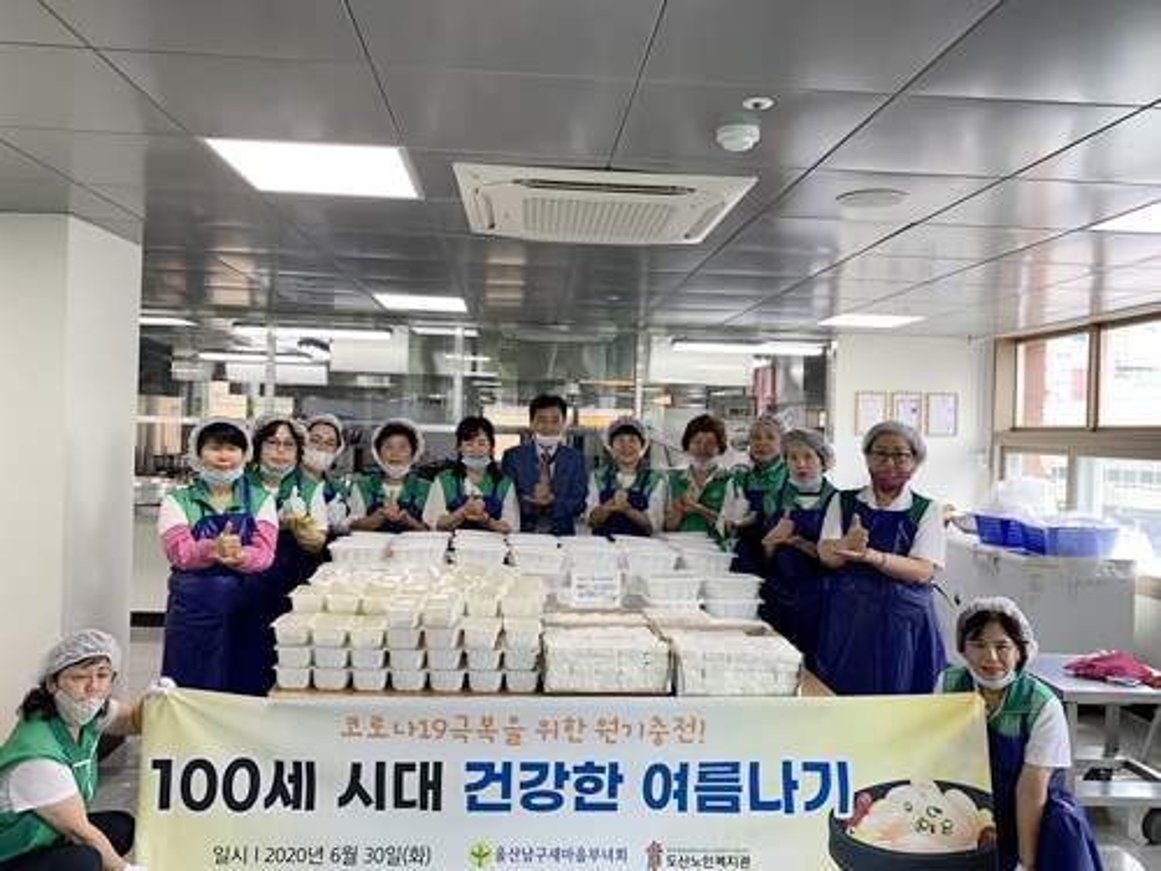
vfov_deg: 53.1
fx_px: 872
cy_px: 436
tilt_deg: -0.2
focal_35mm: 26
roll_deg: -2.4
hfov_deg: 67.3
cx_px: 580
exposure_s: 1/120
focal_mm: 4.25
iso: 40
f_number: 1.8
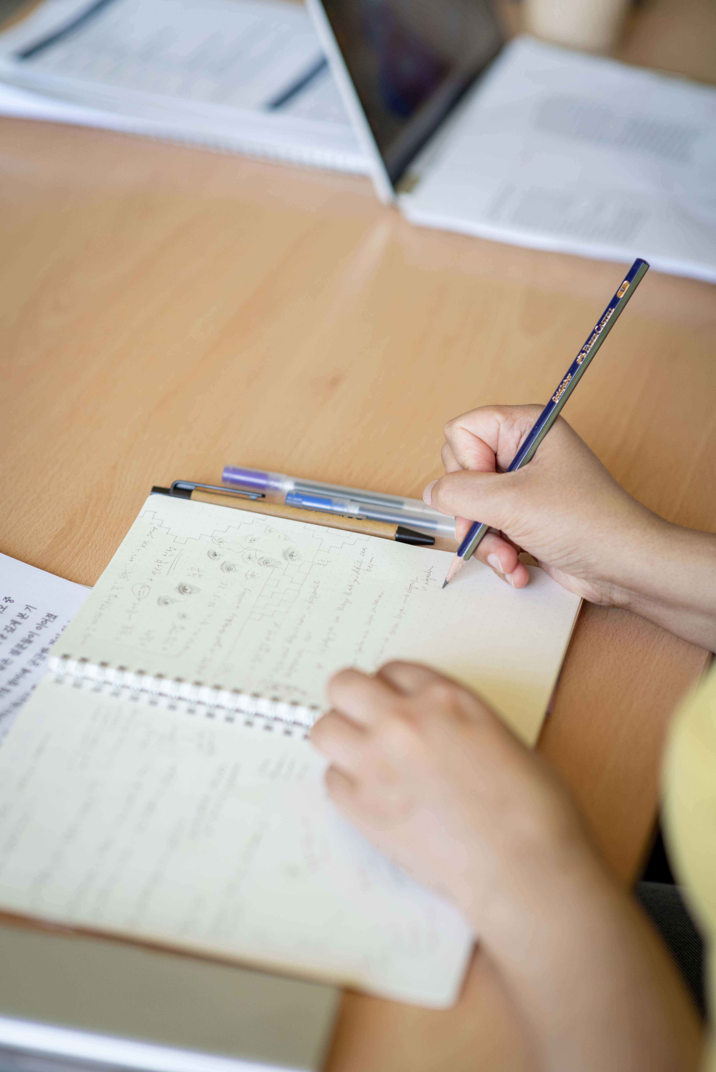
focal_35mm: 85
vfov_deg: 23.9
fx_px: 2533
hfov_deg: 16.1
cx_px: 358
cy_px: 536
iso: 640
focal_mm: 85
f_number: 2.8
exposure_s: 1/200
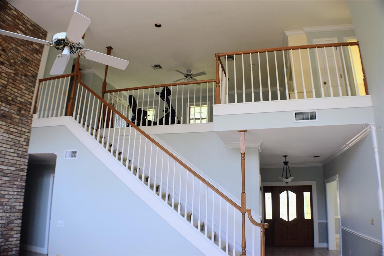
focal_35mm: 33
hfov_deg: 57.2
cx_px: 192
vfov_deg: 40.0
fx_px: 352
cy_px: 128
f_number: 5
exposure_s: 1/100
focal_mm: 22
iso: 400
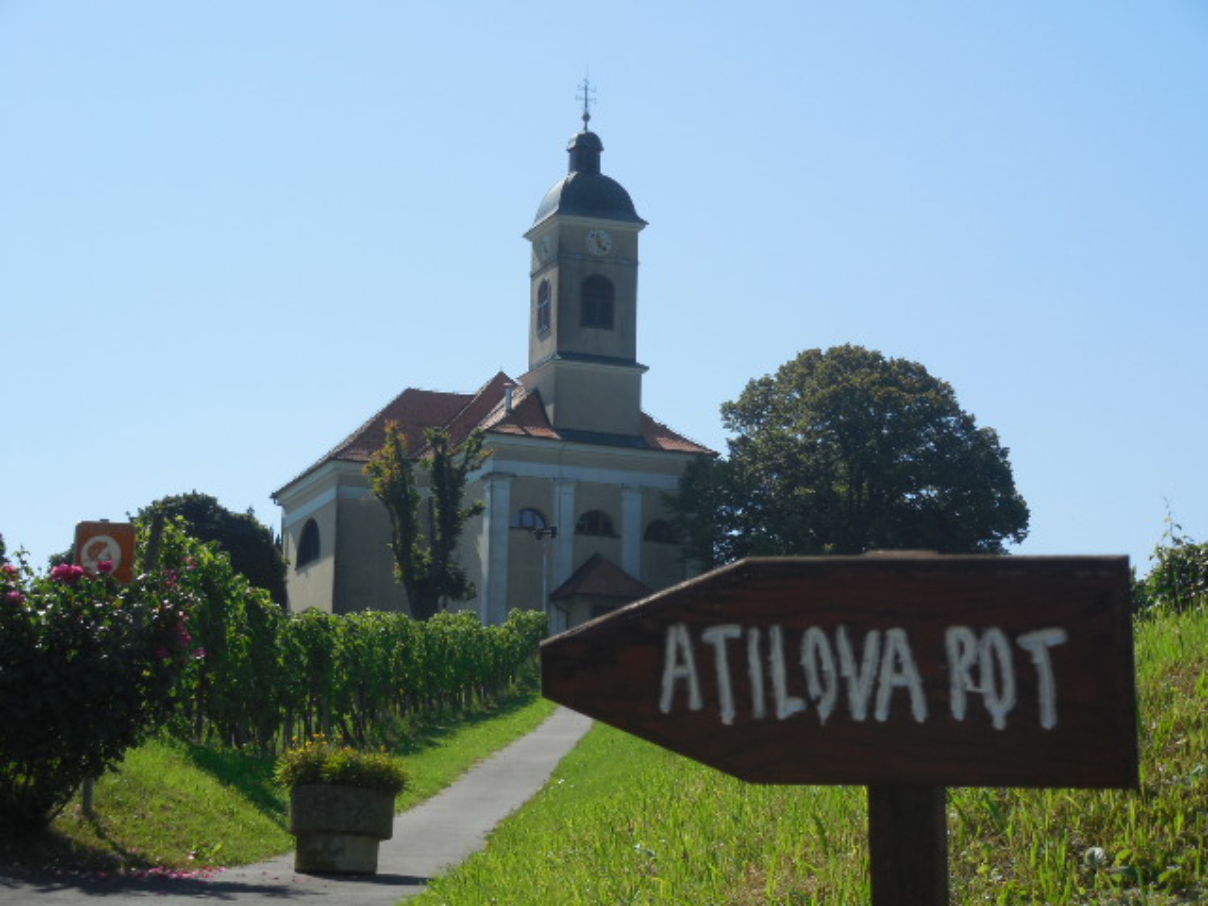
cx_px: 604
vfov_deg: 16.6
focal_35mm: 89
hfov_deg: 22.0
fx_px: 3106
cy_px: 453
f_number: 4.6
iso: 125
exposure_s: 1/800
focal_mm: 16
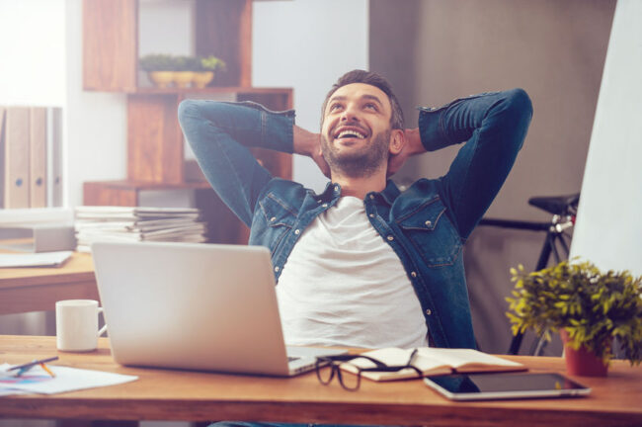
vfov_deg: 12.4
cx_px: 321
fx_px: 1960
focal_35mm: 110
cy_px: 214
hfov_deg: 18.6
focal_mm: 110
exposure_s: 1/100
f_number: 3.5
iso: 200
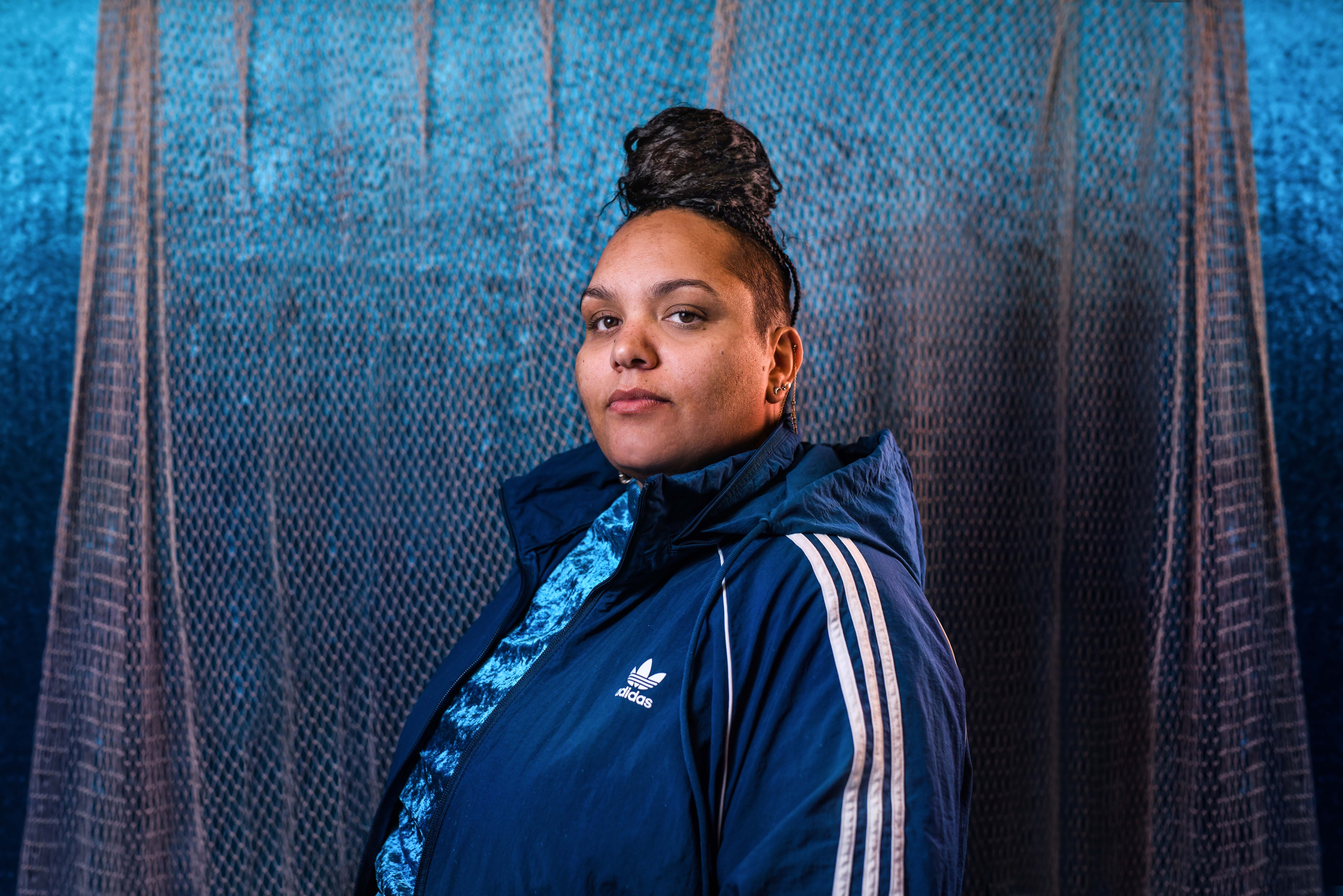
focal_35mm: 35
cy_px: 448
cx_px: 672
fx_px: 1306
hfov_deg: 54.4
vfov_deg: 37.9
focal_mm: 35
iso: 400
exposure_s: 1/500
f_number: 3.5
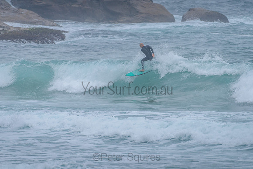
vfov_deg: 2.2
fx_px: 4307
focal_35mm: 613
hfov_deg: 3.4
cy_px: 66
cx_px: 127
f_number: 5.6
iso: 450
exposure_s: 1/1250
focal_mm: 500
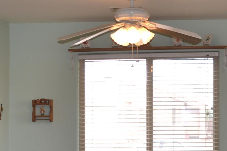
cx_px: 122
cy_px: 112
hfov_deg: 22.4
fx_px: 574
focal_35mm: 91
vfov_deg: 15.0
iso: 125
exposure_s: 1/125
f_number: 4
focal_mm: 18
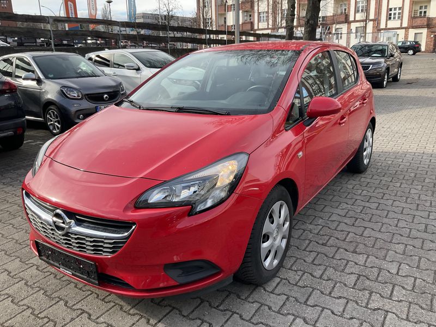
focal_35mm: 29
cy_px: 164
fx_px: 365
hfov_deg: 61.7
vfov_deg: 48.2
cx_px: 218
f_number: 1.8
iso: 25
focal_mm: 3
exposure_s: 1/422
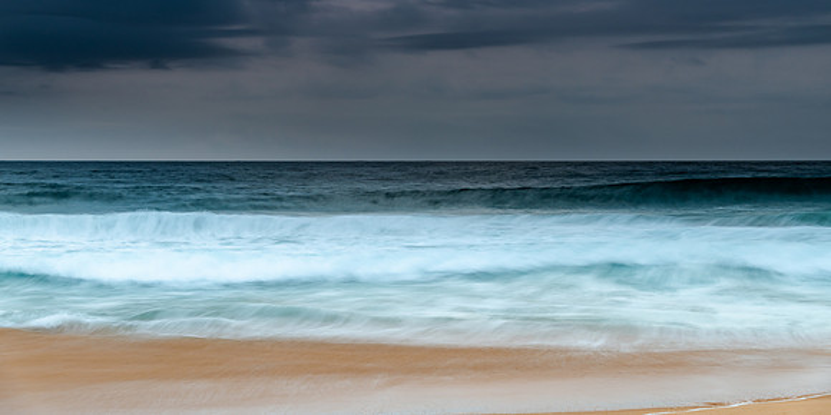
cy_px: 141
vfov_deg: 17.3
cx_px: 419
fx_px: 1366
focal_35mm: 64
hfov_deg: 33.8
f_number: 5.6
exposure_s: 1
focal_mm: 58
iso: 200
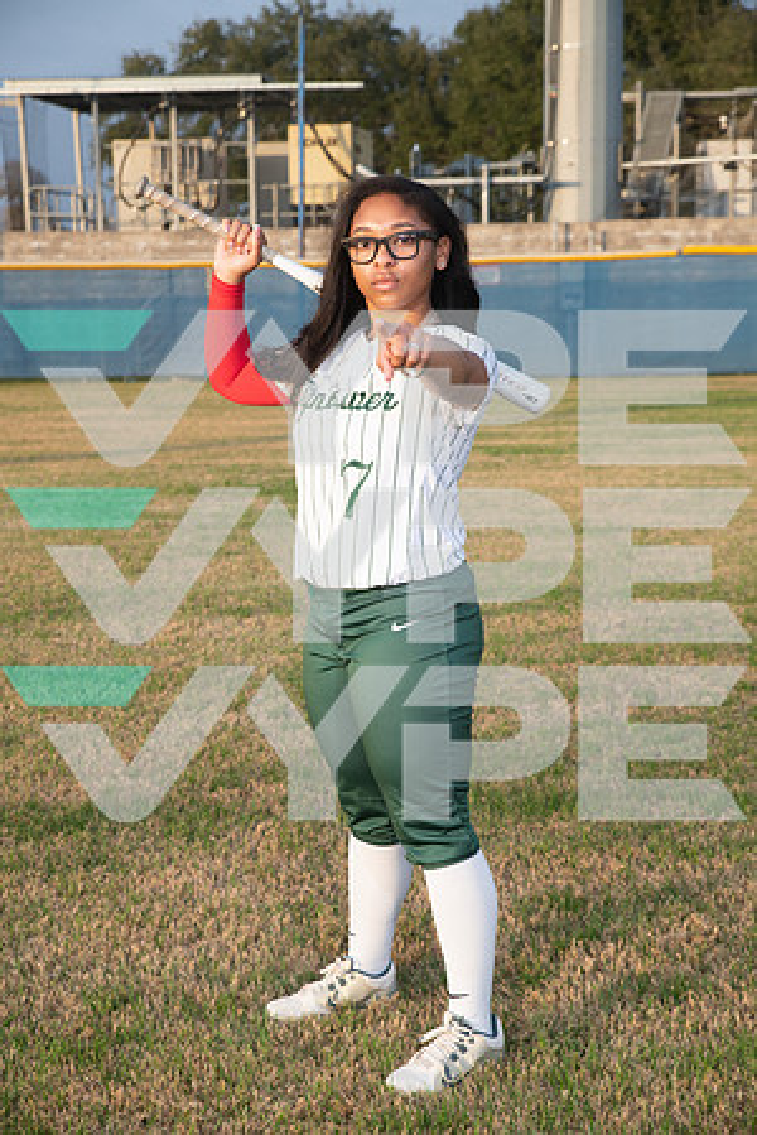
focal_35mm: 62
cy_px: 568
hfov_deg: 21.9
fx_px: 1955
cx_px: 378
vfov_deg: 32.4
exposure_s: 1/320
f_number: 6.3
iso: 200
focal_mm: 62
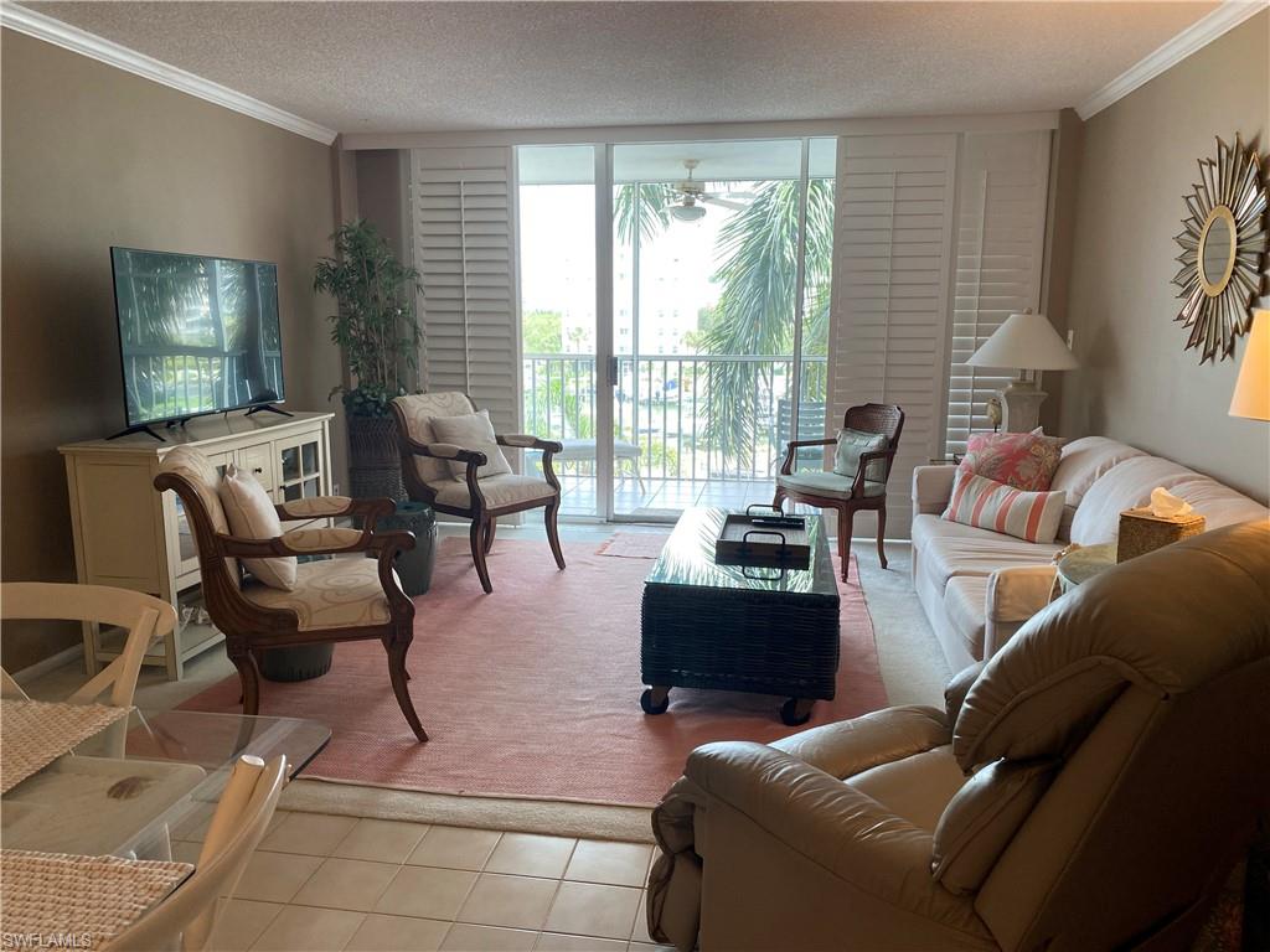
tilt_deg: -11.9
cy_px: 476
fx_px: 954
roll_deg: +0.0
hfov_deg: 67.3
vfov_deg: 53.1
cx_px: 635
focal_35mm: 26
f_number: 1.8
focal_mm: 4.25
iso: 64
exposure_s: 1/60
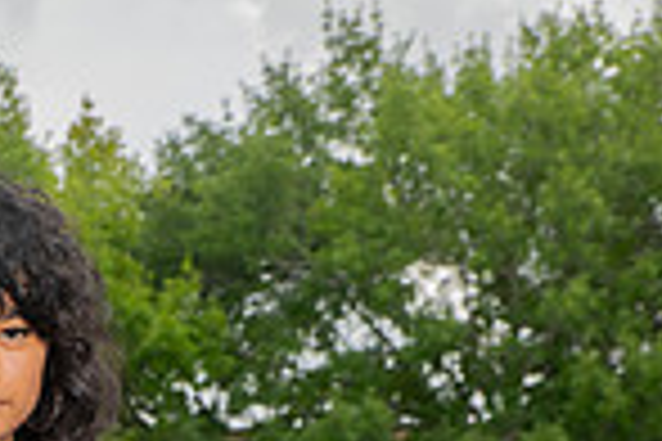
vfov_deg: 8.3
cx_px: 14
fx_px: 2813
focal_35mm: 153
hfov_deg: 13.3
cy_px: 1004
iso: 100
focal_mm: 50
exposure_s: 1/250
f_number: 6.3
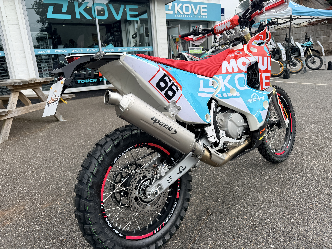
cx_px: 166
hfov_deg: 71.6
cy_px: 124
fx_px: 230
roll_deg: +3.6
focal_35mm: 24
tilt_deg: -14.7
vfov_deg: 56.8
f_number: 1.78
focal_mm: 6.76
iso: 80
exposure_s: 1/2370
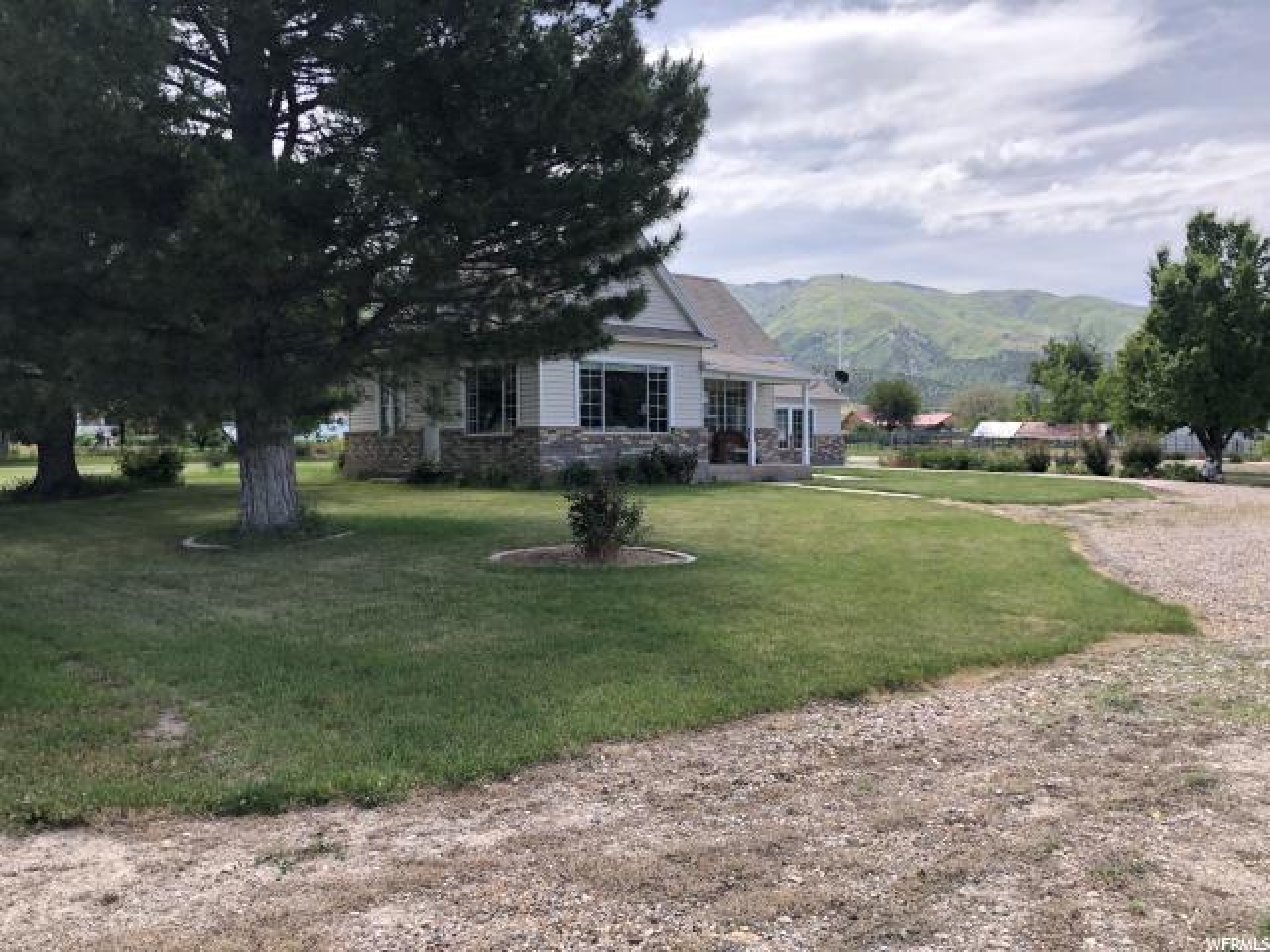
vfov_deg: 49.7
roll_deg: +1.3
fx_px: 1027
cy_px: 476
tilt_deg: -0.7
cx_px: 635
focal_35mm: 28
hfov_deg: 63.4
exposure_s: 1/1021
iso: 20
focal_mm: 4
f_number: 1.8
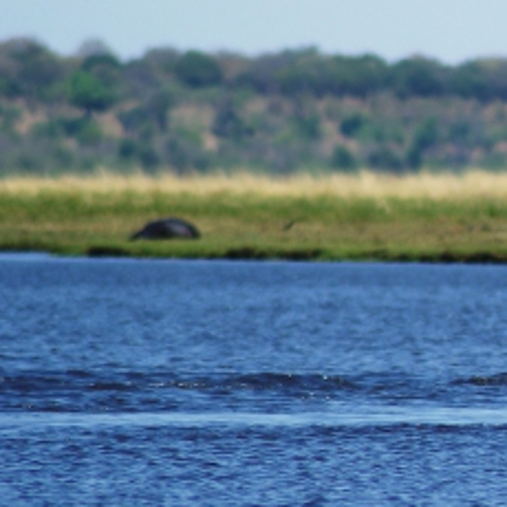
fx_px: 22105
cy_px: 311
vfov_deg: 1.3
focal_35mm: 1334
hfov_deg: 1.3
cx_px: 866
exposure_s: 1/640
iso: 100
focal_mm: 300
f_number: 6.3
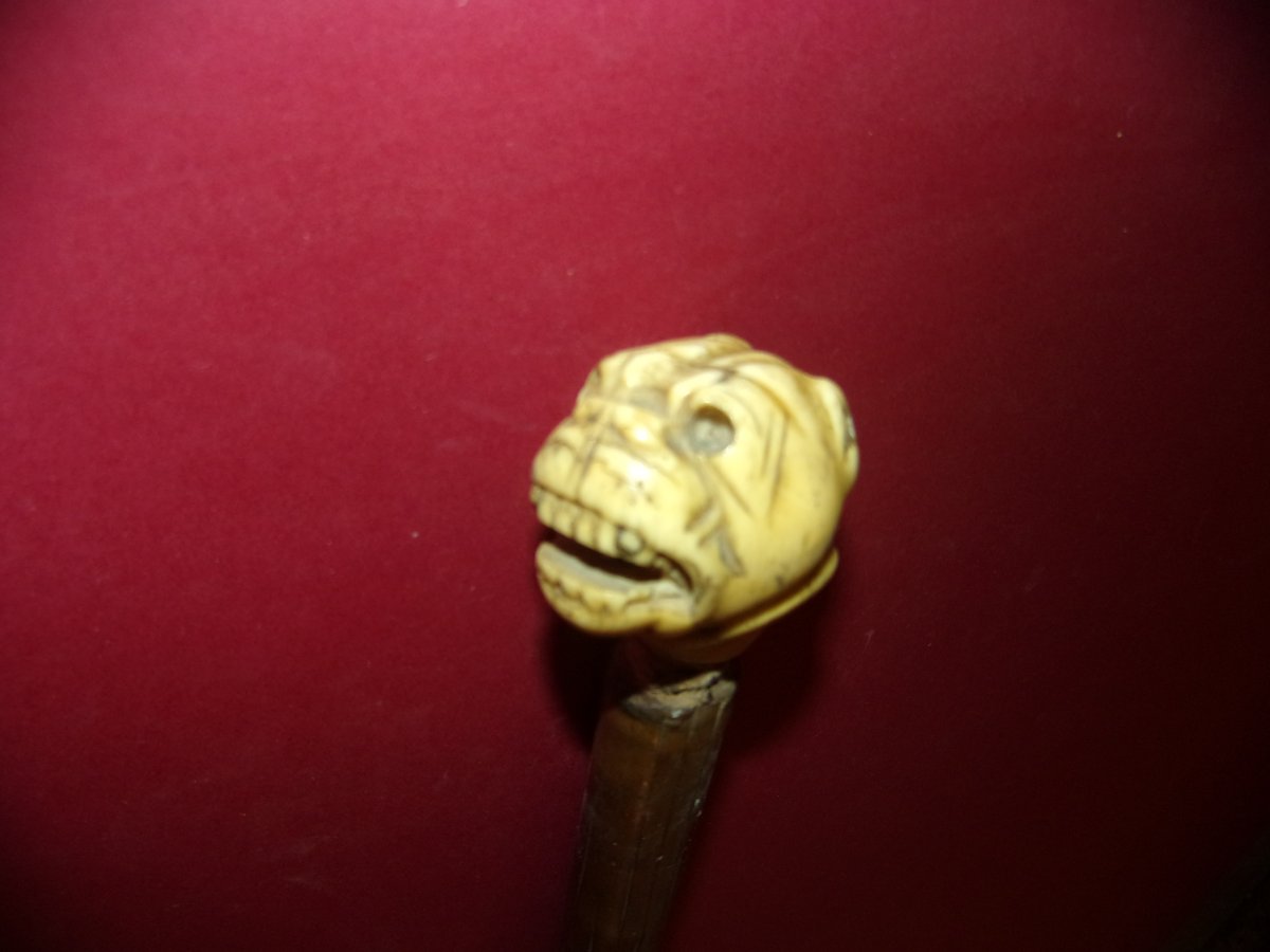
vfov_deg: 54.9
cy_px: 476
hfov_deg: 69.4
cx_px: 635
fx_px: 917
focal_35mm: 25
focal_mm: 4.5
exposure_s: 1/34
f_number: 3.5
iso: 100
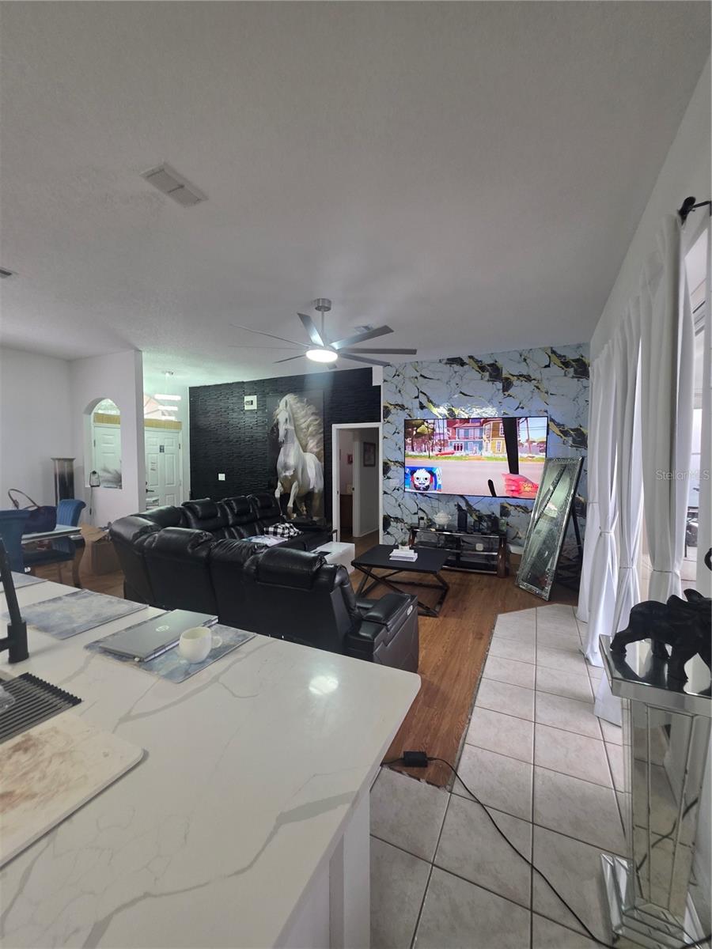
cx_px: 356
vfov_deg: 106.2
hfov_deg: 89.9
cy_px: 474
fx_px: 357
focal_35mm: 13
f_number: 1.9
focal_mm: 2.2
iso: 250
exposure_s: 1/60
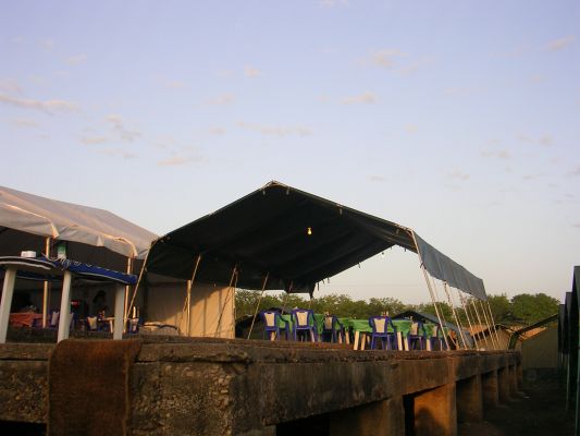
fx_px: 721
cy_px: 218
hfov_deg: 43.8
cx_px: 290
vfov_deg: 33.6
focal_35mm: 43
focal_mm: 6.6
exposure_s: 1/223
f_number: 3
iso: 50
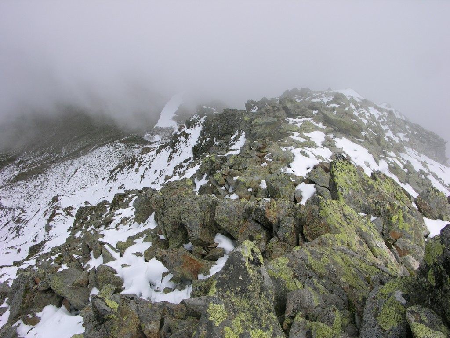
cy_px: 169
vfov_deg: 40.7
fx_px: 455
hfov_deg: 52.6
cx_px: 225
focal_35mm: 35
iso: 50
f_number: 7.1
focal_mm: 8.9
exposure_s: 1/250
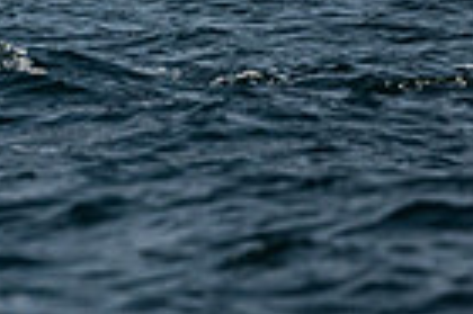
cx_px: -493
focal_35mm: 1758
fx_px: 23071
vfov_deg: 0.8
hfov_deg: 1.2
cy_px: -311
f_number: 6.3
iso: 400
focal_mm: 310
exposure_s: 1/5000
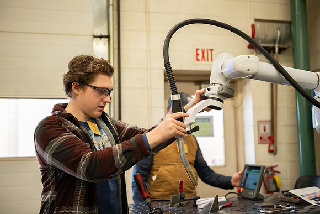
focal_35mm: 44
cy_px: 107
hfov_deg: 44.5
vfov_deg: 30.5
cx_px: 160
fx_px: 391
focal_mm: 44
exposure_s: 1/160
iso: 640
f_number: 2.8
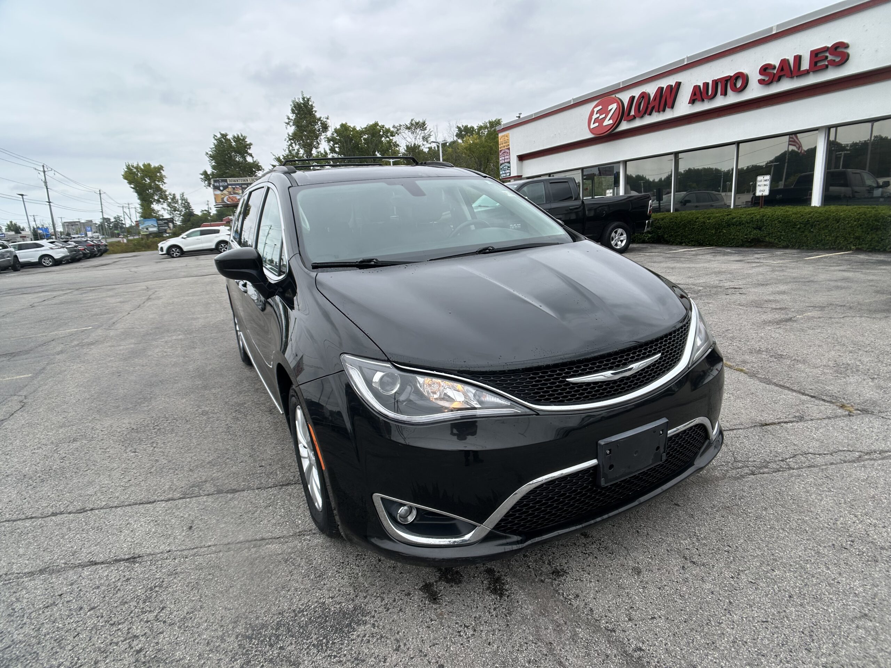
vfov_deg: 53.1
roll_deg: +2.7
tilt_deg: -11.2
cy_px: 334
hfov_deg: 67.3
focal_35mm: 26
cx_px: 446
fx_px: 669
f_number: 1.5
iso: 50
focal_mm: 5.7
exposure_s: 1/1124
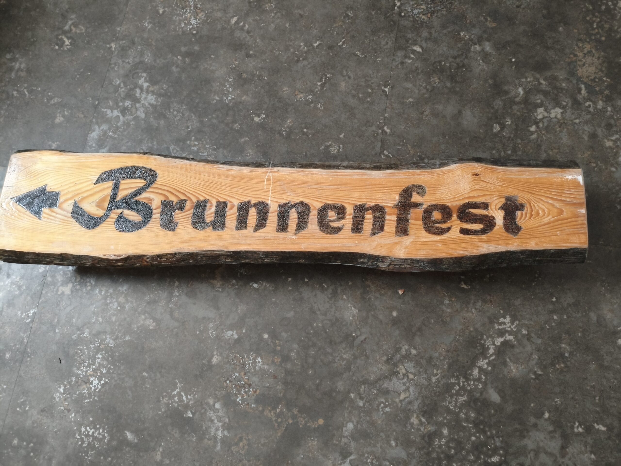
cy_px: 233
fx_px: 466
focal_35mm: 26
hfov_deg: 67.3
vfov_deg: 53.1
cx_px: 310
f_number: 1.5
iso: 3200
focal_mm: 4.94
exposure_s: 1/98.4
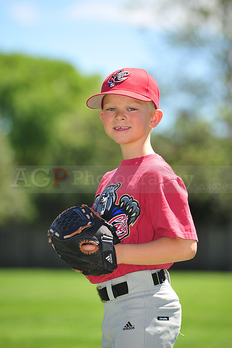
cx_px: 116
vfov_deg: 10.3
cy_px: 174
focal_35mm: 200
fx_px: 1935
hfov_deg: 6.9
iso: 200
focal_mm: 200
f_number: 4.5
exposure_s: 1/640
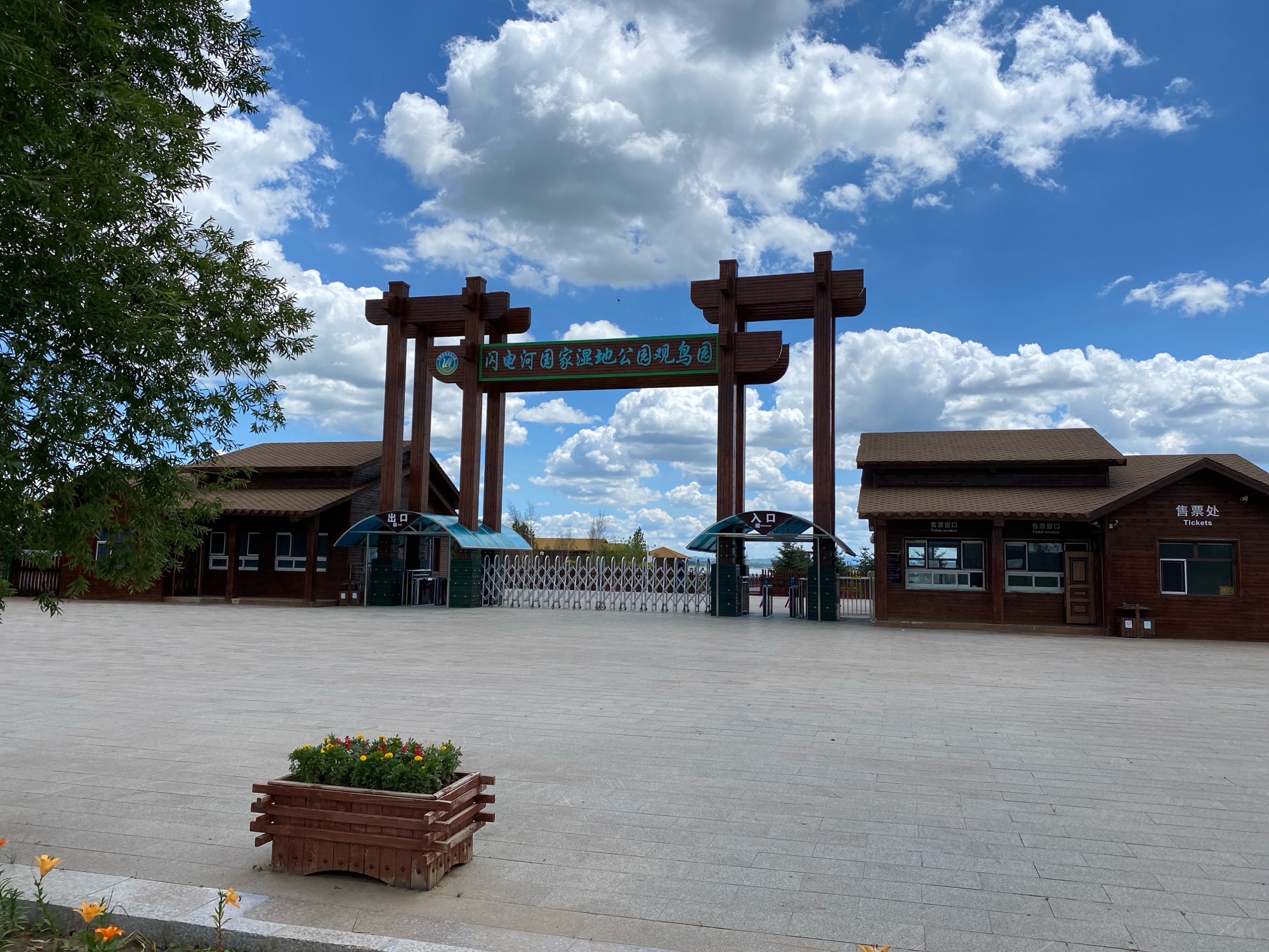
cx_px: 634
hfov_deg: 67.3
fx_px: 953
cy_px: 476
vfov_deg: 53.1
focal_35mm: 26
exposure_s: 1/4608
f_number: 1.8
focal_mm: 4.25
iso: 32
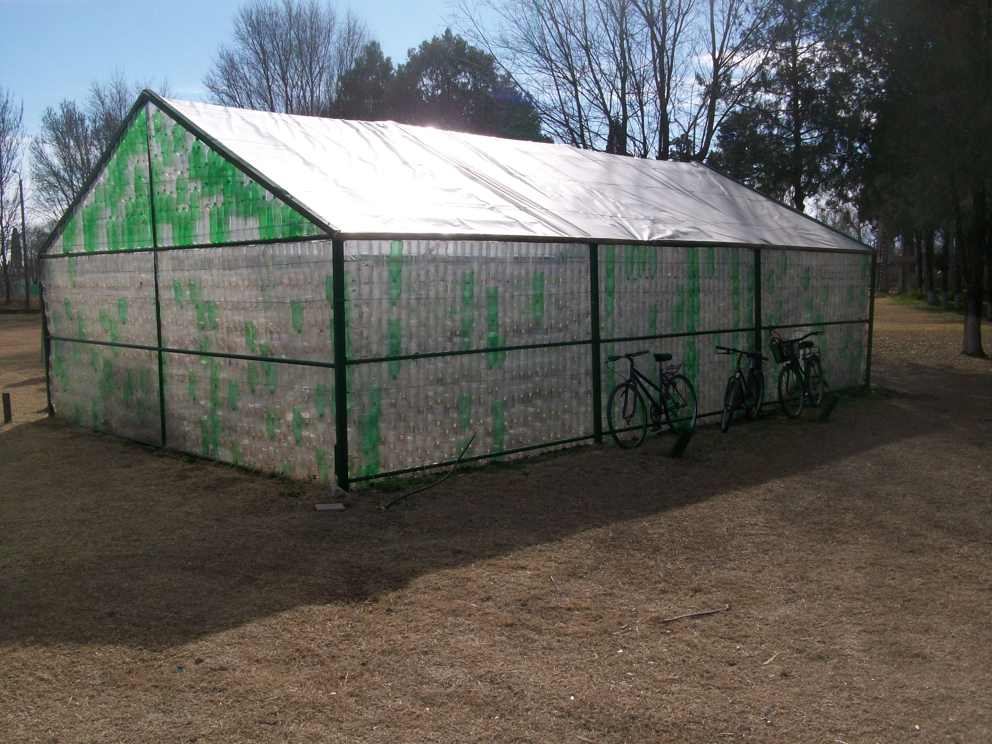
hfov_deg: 54.0
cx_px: 496
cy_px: 372
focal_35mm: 34
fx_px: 974
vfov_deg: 41.8
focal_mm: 5.7
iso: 64
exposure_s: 1/522
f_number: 5.5
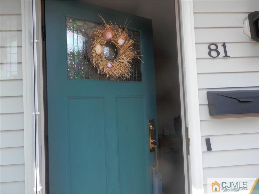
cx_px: 130
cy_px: 97
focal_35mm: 25
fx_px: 187
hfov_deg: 69.4
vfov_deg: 54.9
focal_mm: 4.5
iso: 80
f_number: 3
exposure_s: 1/320
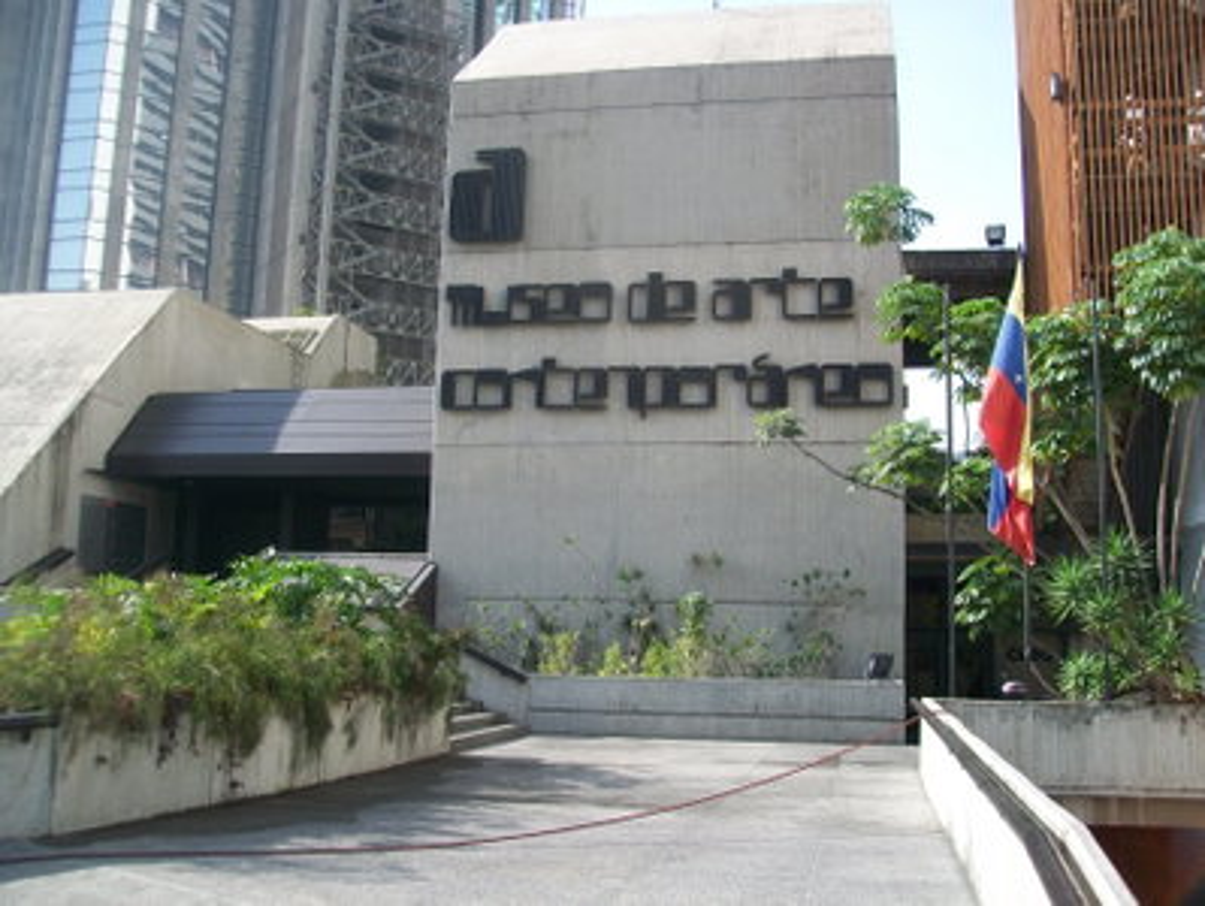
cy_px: 453
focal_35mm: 36
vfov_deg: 39.7
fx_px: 1254
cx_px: 602
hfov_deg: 51.3
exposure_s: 1/500
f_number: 2.7
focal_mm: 6
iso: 64
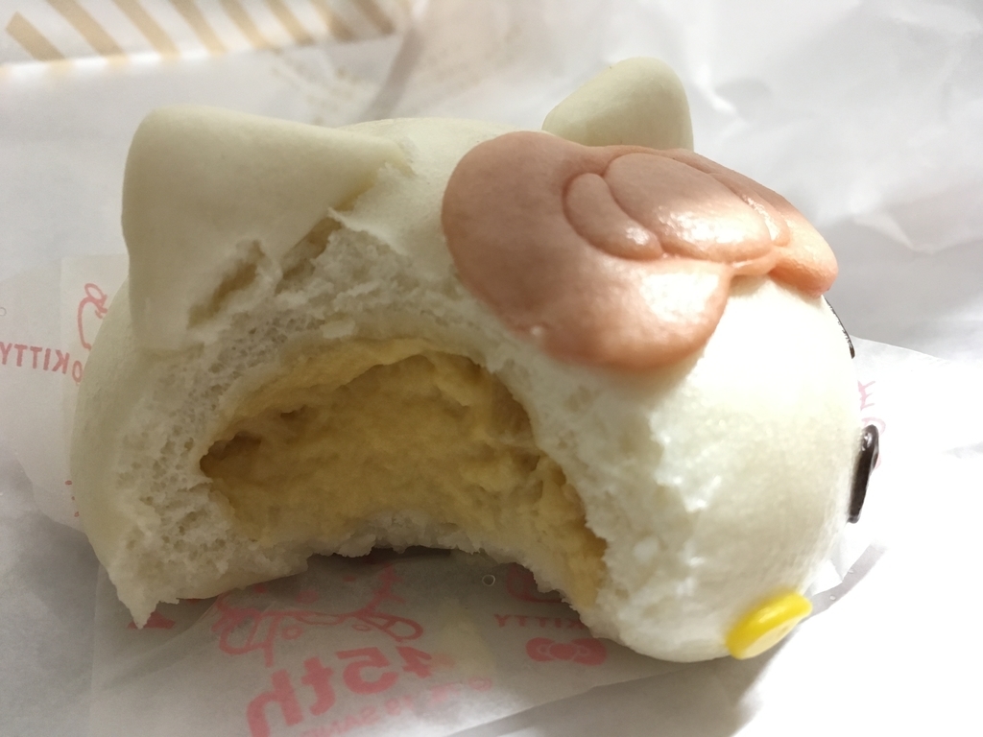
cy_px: 368
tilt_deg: -33.8
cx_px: 492
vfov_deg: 48.2
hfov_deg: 61.7
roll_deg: +5.5
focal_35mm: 29
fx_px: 824
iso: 125
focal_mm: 4.15
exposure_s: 1/30
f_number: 2.2
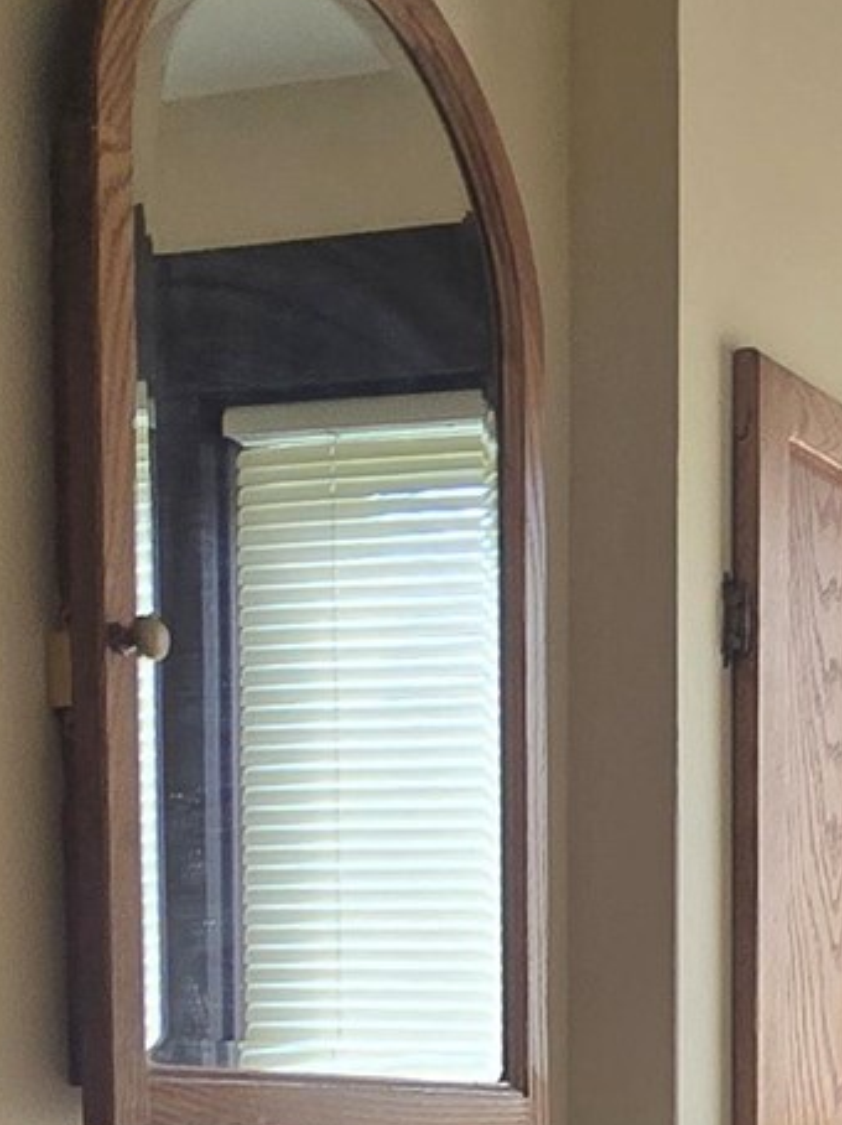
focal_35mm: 66
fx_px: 2143
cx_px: 1132
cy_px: 1355
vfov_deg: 26.2
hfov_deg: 20.1
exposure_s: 1/60.2
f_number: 2.2
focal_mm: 2.2
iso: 64
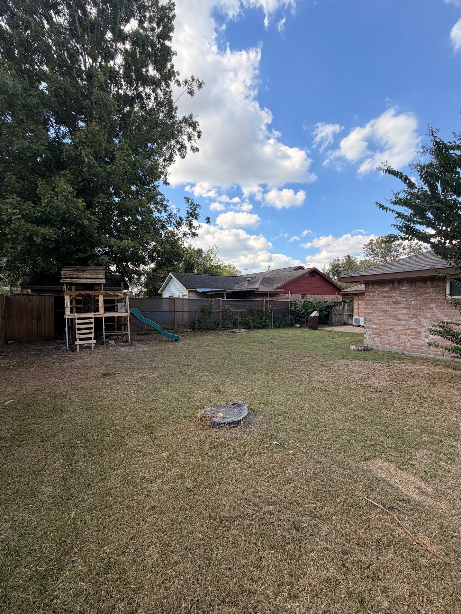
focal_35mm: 15
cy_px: 314
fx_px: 266
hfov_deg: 81.7
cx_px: 223
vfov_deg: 98.1
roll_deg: +0.0
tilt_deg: -2.3
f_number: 2.2
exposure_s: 1/770
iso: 32
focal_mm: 2.22
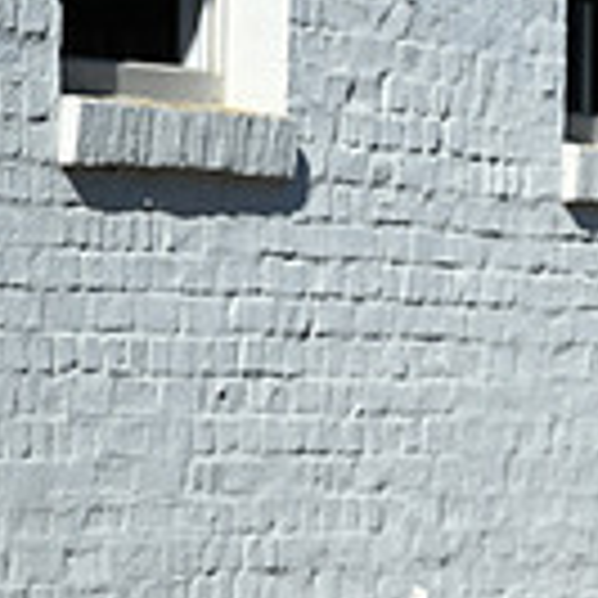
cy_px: 668
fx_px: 8678
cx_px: 1205
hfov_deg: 3.9
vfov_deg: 3.9
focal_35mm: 444
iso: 200
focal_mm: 120
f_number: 5.6
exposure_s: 1/1600
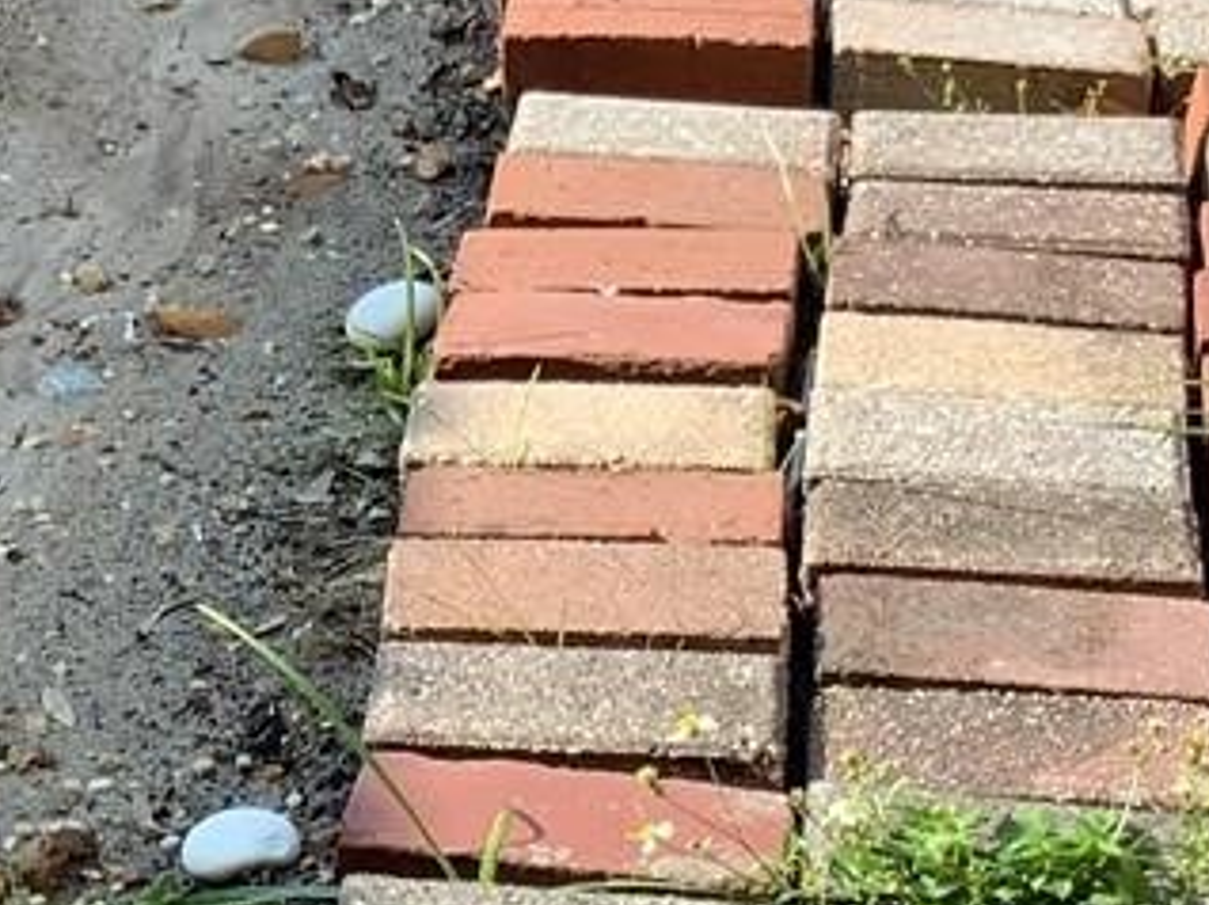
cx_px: 103
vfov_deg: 10.0
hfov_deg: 13.4
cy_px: -72
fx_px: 5095
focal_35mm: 146
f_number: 1.8
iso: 16
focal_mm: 3
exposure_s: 1/372
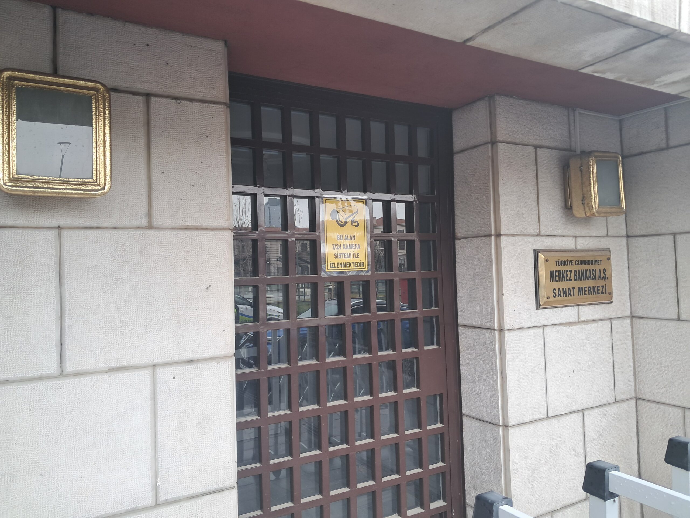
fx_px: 538
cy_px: 259
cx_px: 345
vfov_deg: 51.4
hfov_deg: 65.3
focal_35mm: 27
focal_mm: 4
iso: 50
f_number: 1.8
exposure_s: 1/50
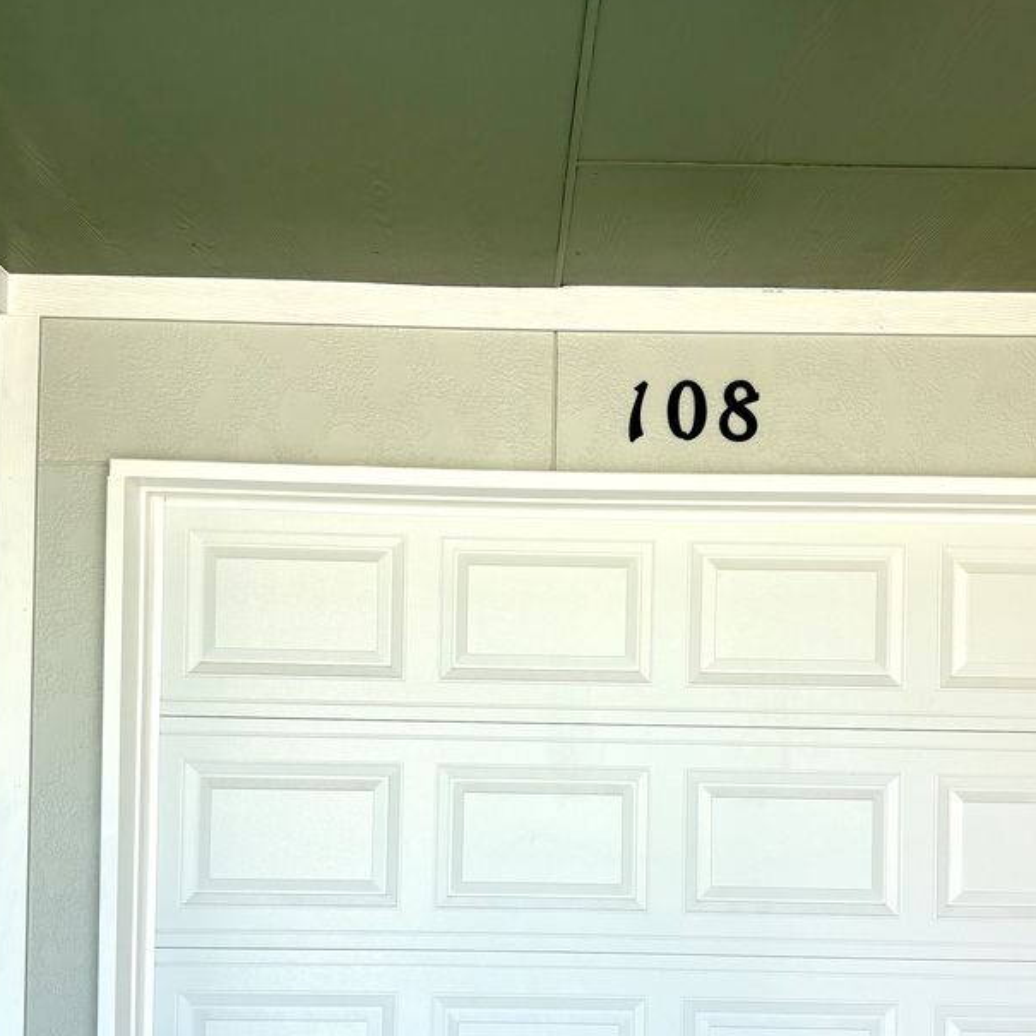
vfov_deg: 40.1
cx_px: 538
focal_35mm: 41
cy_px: 741
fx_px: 1388
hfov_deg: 40.9
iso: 50
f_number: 1.6
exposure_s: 1/861
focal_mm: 5.96
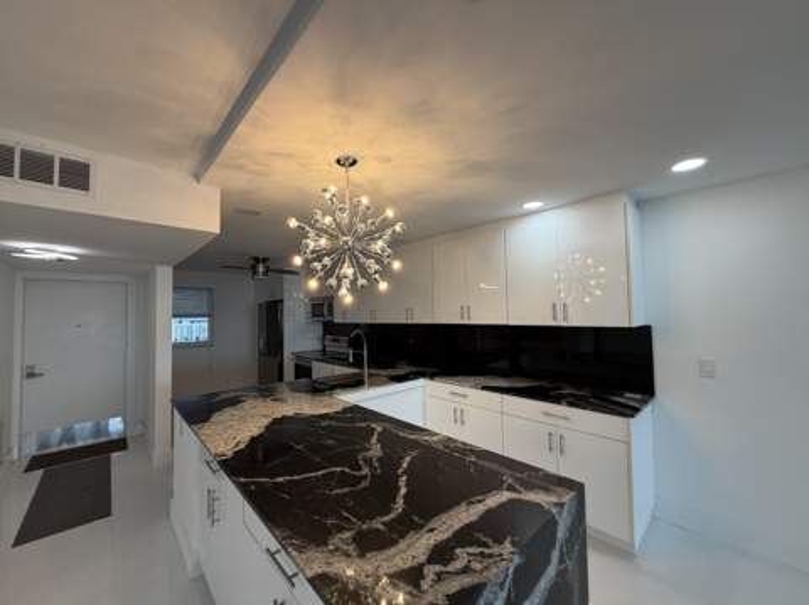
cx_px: 404
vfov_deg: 85.6
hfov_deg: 102.1
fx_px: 327
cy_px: 302
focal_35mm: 14
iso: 100
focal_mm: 2.22
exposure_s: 1/120
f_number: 2.2
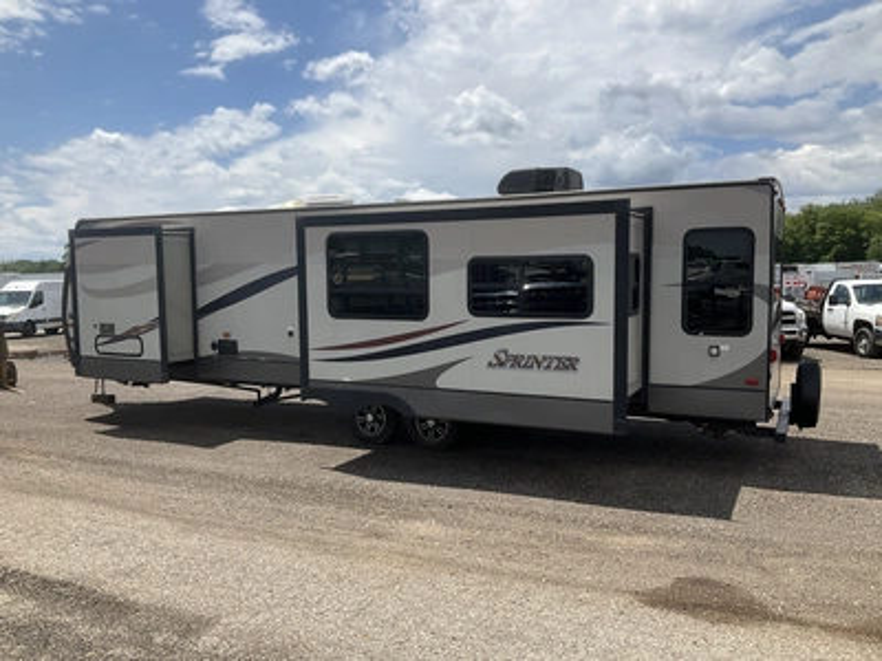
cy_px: 330
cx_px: 441
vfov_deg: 48.2
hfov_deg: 61.7
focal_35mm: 29
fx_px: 739
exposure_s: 1/2667
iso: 25
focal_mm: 3
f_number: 1.8
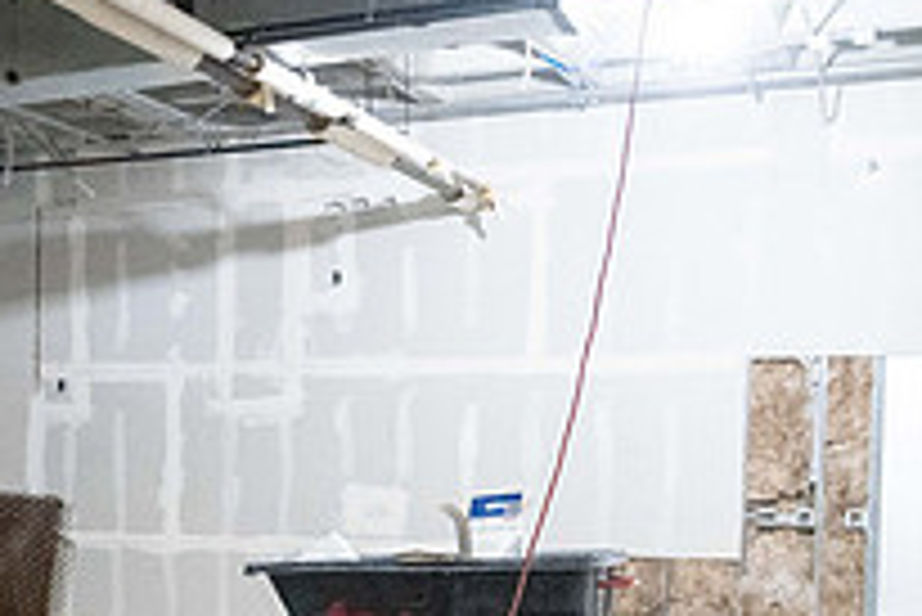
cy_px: 555
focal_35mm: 68
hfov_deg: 26.4
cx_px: -184
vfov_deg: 19.7
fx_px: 1743
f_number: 4
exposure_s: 1/250
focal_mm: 24
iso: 5000
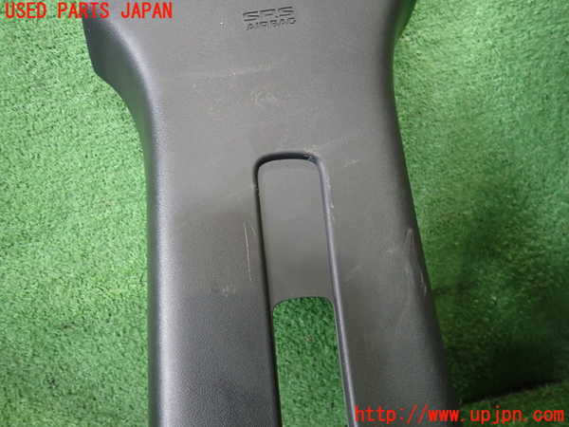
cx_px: 284
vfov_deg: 54.9
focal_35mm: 25
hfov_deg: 69.4
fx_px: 411
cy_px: 214
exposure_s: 1/30
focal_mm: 4.5
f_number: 2
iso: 640
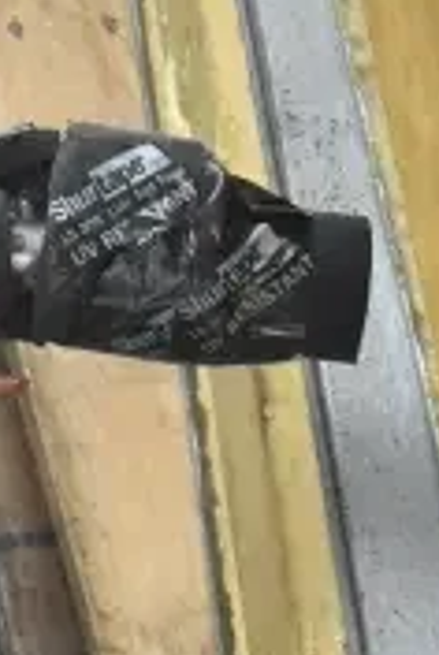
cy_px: -372
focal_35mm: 171
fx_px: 3115
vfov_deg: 11.4
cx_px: -212
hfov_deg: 7.9
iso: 1600
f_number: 11
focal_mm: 22
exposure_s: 1/500
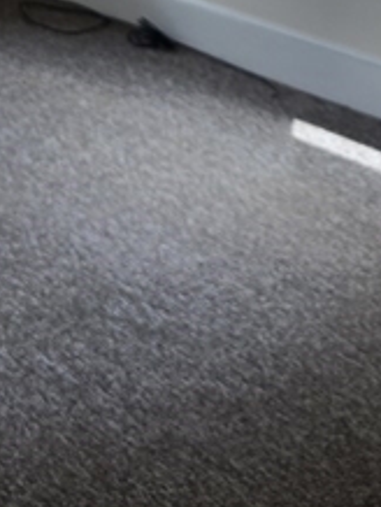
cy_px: -170
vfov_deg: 21.5
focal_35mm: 81
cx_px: 77
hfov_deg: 18.1
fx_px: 1186
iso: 50
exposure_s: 1/120
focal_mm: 5.4
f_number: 1.8
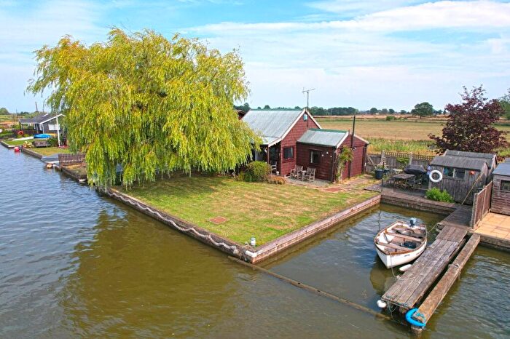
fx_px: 312
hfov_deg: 78.6
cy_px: 170
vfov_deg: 57.2
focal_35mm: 22
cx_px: 255
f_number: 2.8
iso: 100
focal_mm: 8.38
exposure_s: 1/250
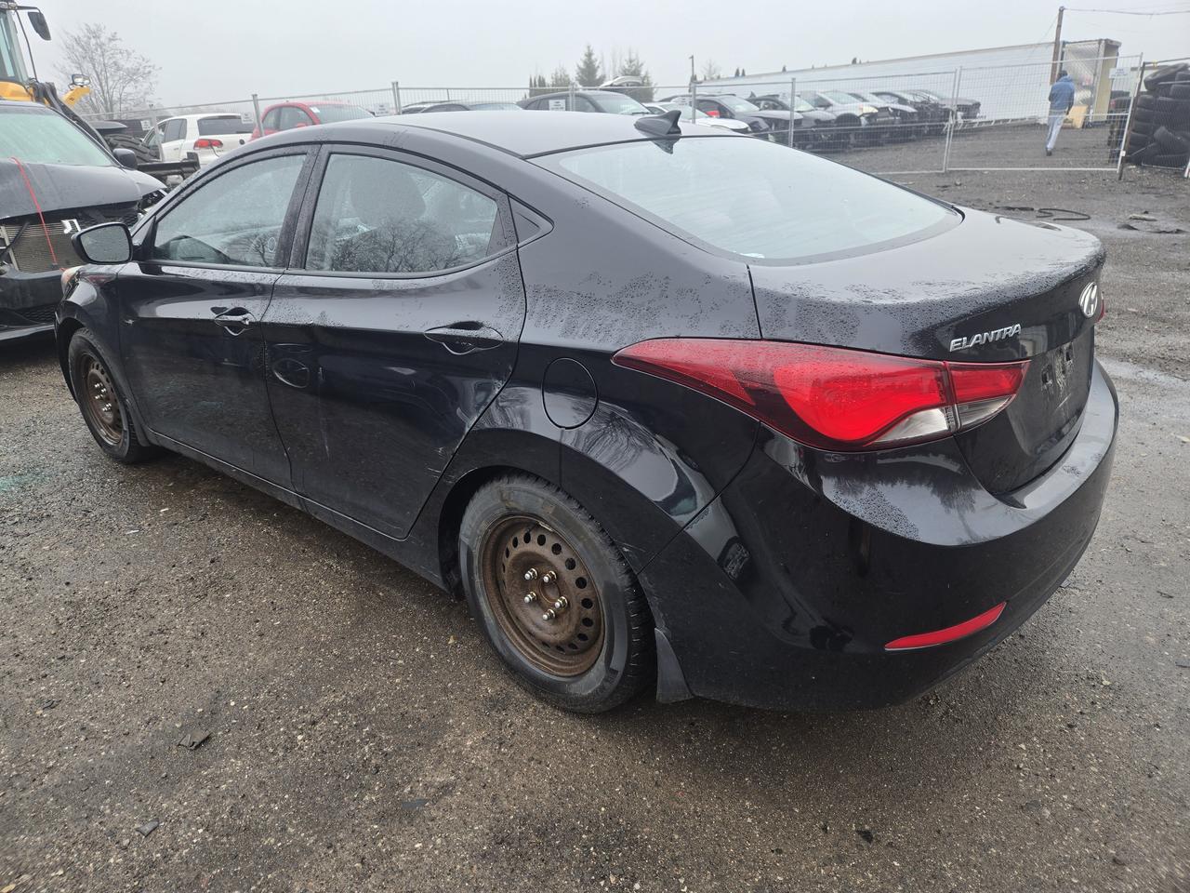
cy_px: 446
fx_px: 791
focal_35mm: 23
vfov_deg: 58.9
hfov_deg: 73.9
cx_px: 595
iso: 25
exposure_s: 1/180
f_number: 1.8
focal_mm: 5.4
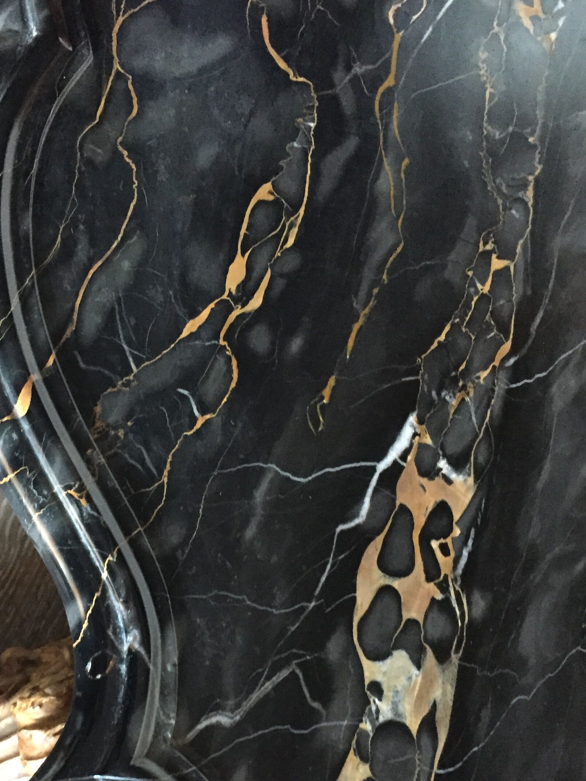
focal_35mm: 44
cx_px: 149
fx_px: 993
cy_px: 513
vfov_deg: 42.4
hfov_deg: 32.3
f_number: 2.2
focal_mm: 4.15
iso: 500
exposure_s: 1/17
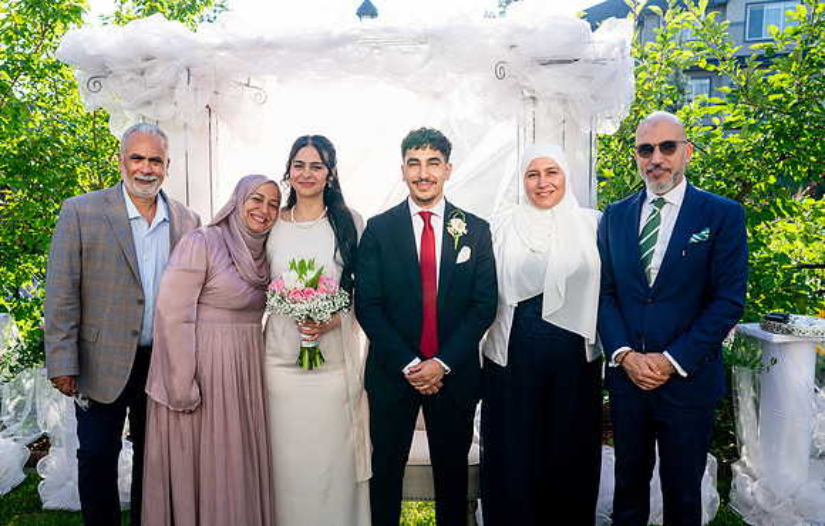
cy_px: 298
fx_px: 736
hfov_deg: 58.4
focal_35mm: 33
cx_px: 365
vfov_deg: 39.3
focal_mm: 28
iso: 200
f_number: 3.5
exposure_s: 1/640
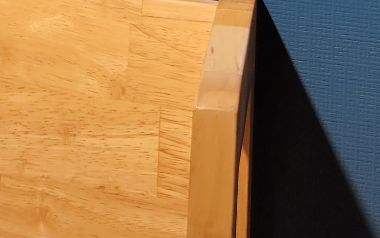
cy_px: -396
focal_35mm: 133
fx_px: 1377
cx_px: -11
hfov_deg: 15.4
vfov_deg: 8.7
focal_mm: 5.4
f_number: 1.8
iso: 50
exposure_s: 1/120
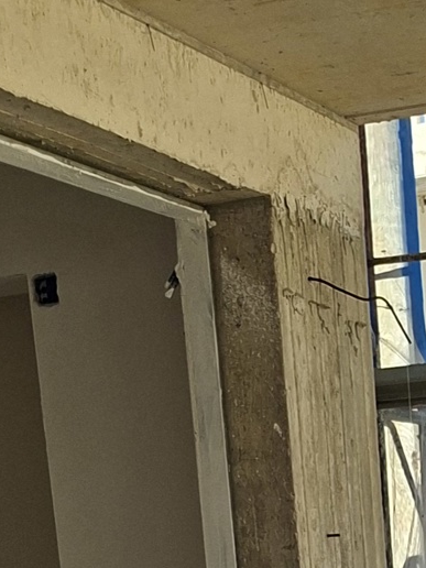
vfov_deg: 14.4
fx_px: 1871
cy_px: 1125
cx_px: 409
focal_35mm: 114
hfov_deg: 12.9
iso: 50
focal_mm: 5.54
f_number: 1.8
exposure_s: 1/1233
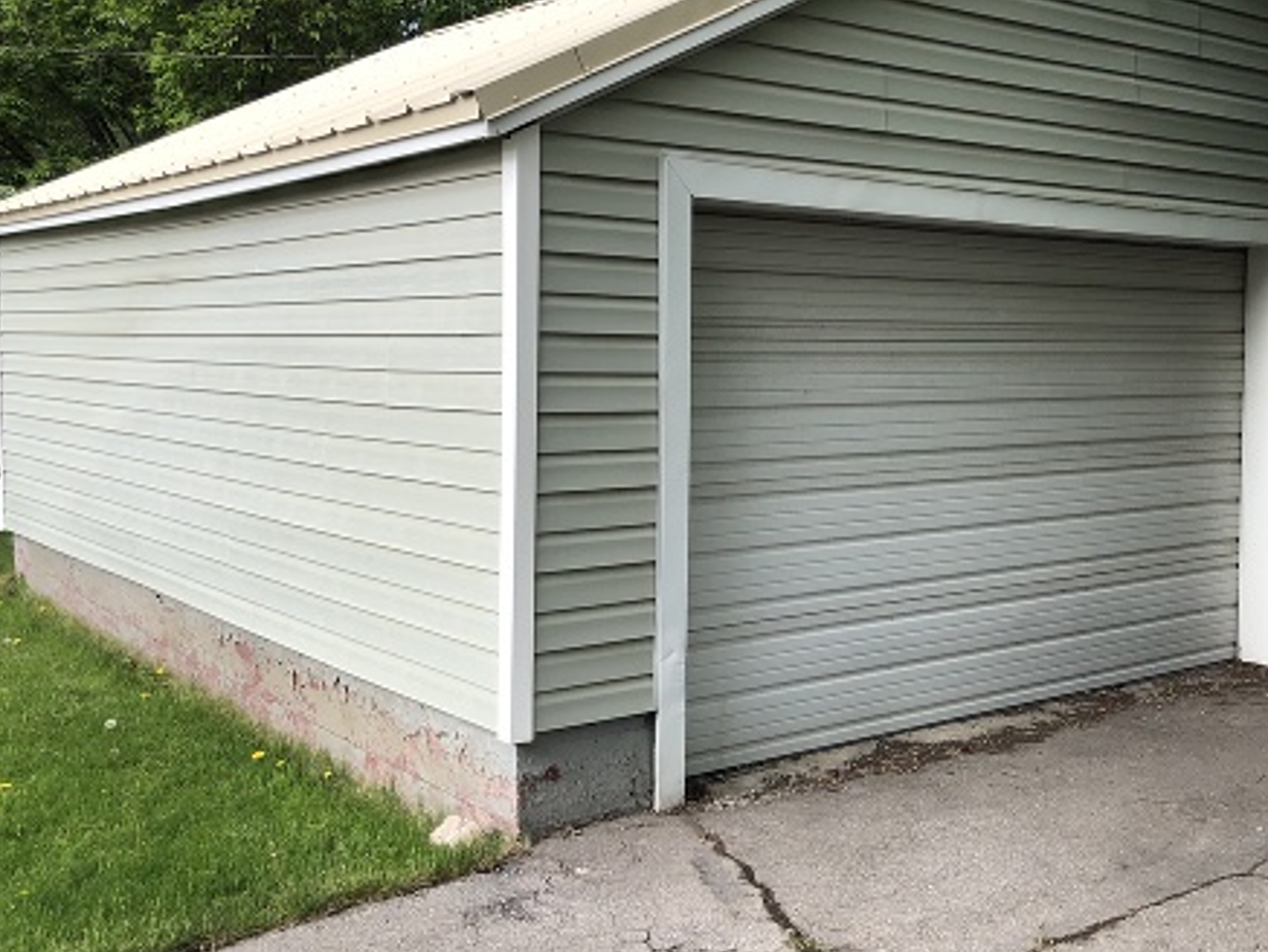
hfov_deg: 45.2
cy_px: 421
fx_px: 1502
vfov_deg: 35.1
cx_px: 818
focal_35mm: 41
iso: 20
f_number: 1.8
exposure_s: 1/564
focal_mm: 3.99
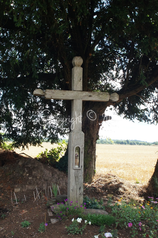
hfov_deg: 22.6
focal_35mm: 60
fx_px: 396
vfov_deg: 33.4
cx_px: 79
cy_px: 119
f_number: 18
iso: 1600
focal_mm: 40
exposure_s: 1/200
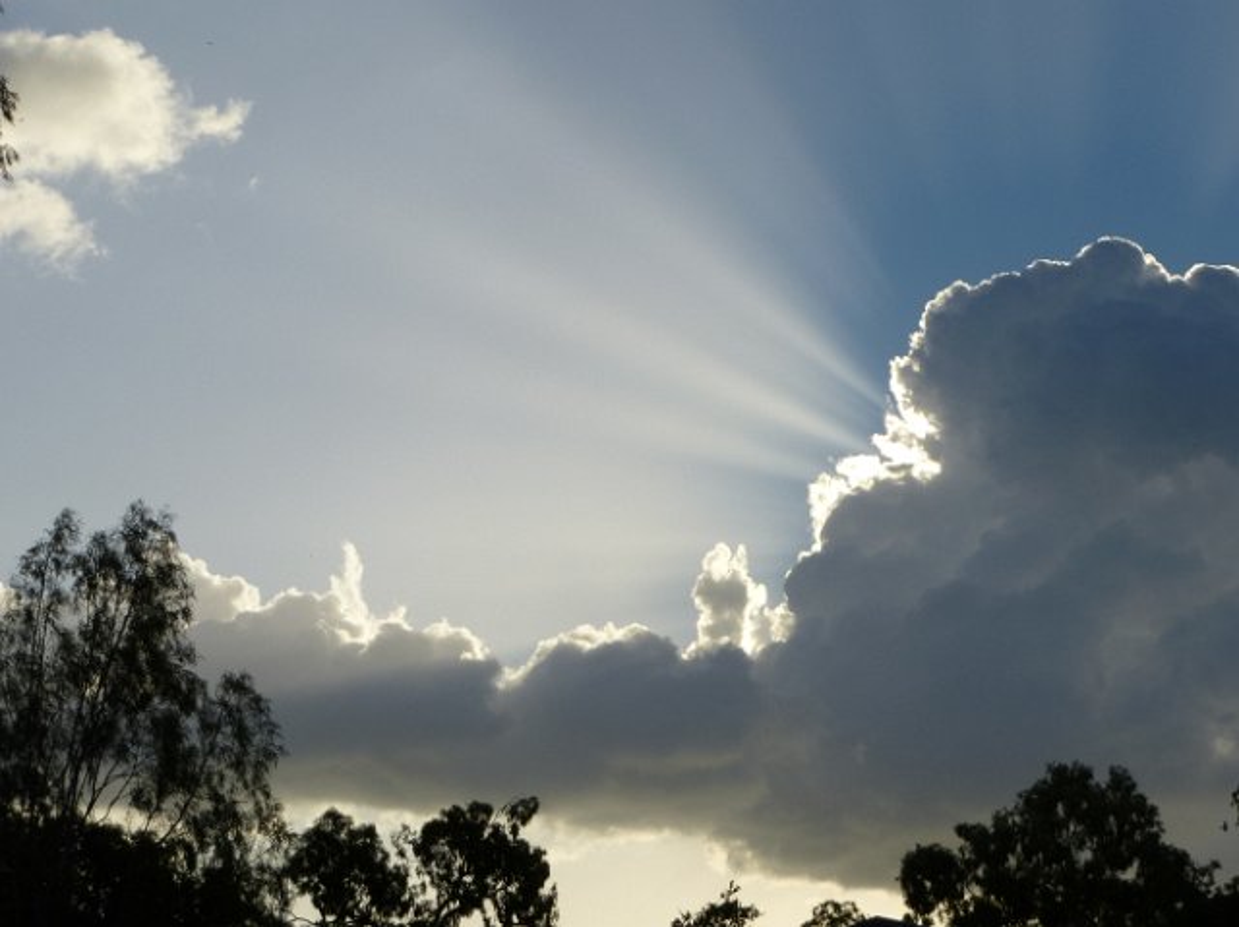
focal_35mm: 89
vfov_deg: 16.6
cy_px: 464
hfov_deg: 22.0
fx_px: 3183
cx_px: 620
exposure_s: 1/2000
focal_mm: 16
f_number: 4.9
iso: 100
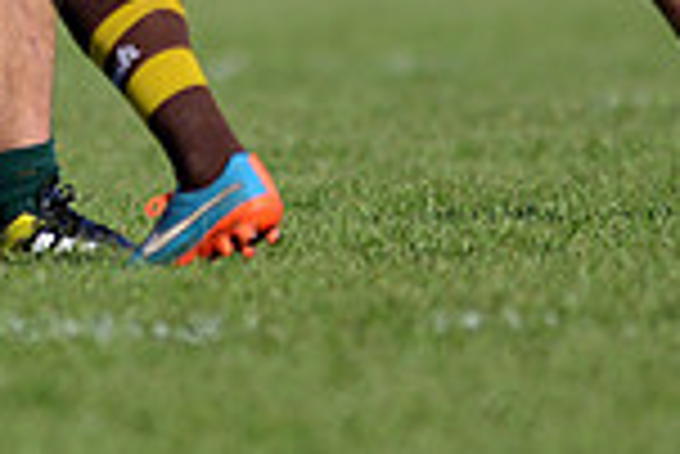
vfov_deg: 0.9
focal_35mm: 1616
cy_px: -357
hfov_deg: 1.3
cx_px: -311
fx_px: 30553
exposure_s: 1/2500
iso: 400
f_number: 4
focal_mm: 420
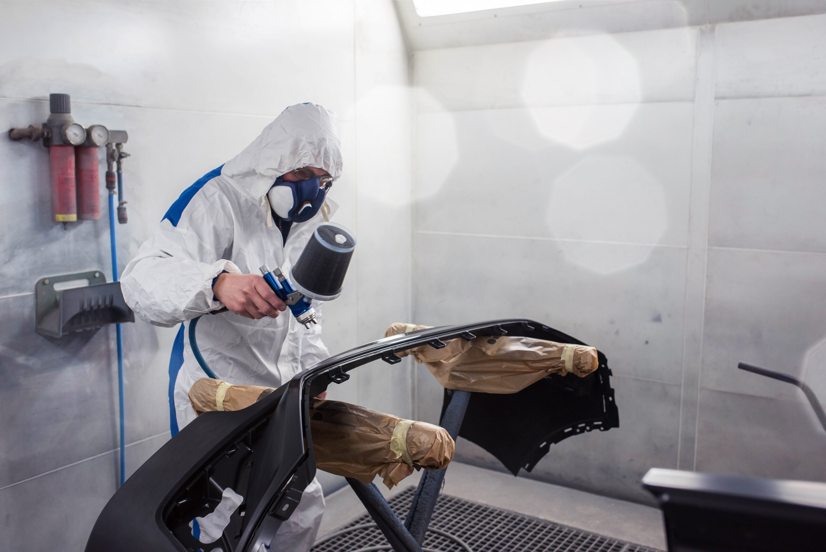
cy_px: 276
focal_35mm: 35
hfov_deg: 54.4
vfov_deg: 37.9
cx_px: 413
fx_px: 803
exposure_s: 1/100
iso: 500
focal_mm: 35
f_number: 4.5
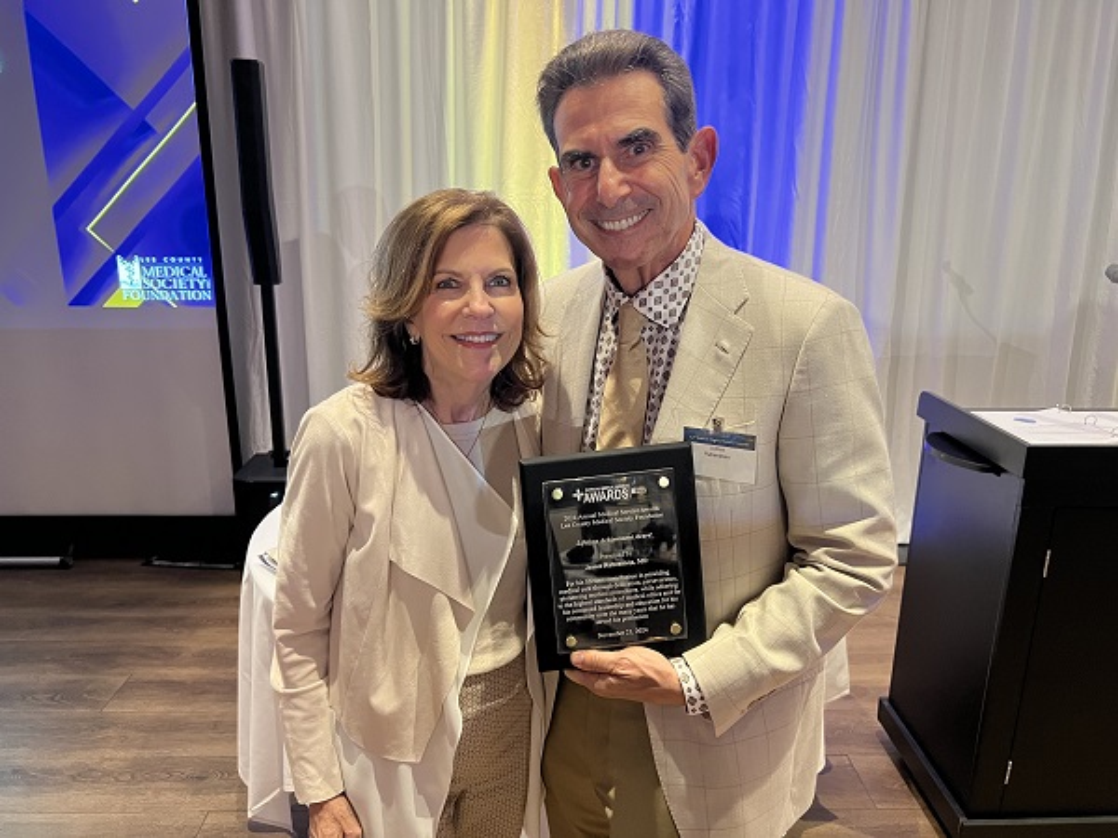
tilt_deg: -15.2
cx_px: 559
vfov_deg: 53.1
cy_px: 419
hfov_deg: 67.3
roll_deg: +0.0
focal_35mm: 26
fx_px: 840
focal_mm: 5.7
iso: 400
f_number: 1.5
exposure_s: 1/60
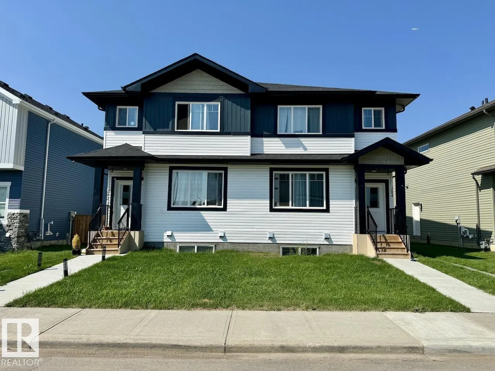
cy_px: 186
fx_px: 343
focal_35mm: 24
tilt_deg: +5.9
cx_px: 248
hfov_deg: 71.6
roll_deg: -0.6
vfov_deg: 56.8
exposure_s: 1/6410
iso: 80
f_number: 1.78
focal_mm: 6.76
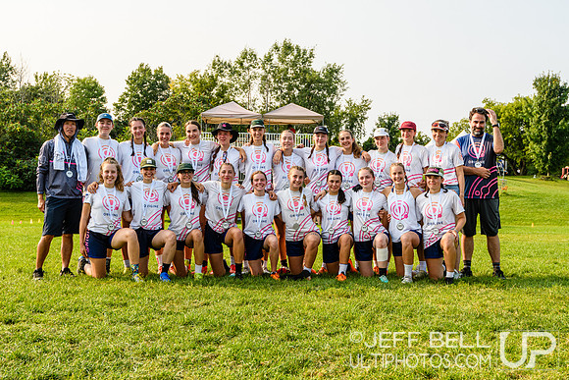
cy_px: 190
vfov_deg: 29.0
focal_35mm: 46
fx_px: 735
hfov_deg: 42.3
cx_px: 284
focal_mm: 31
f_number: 5.6
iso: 250
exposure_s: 1/800
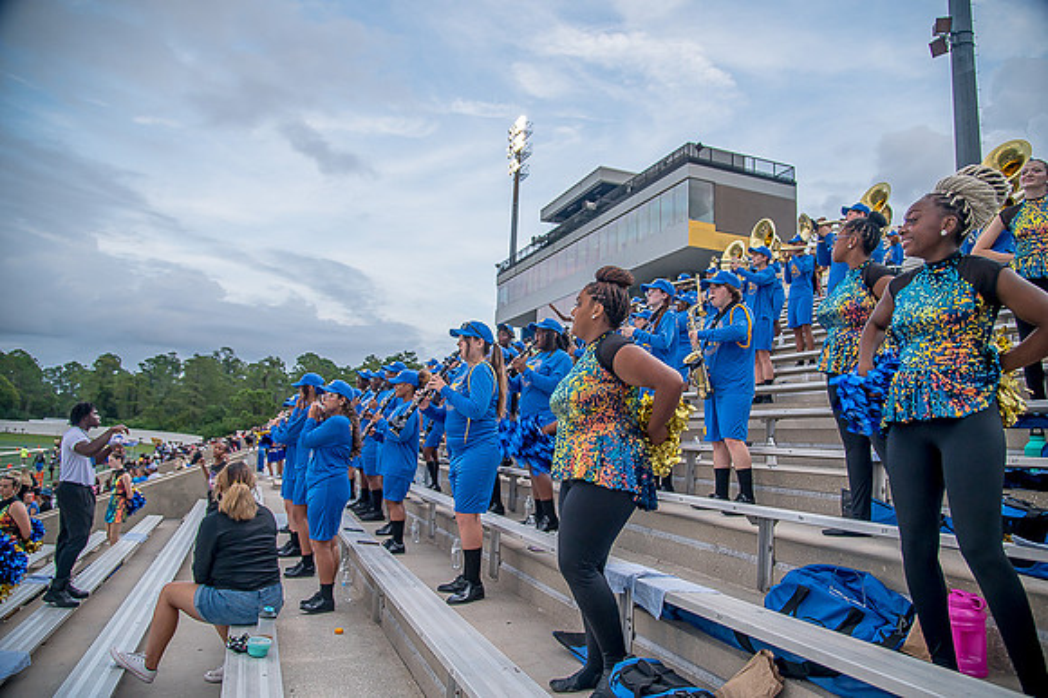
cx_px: 524
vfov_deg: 53.1
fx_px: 698
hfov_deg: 73.8
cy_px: 349
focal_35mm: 24
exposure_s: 1/250
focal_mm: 24
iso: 400
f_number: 4
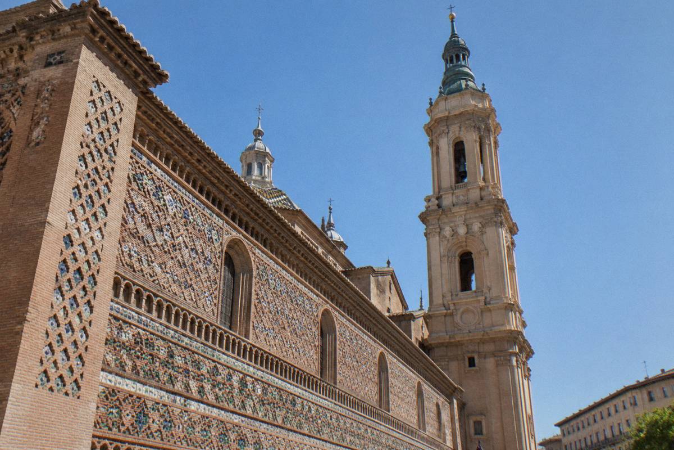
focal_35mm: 37
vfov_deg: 35.9
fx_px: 693
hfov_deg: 51.9
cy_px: 225
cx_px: 337
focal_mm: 37
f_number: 5
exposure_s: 1/1600
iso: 500
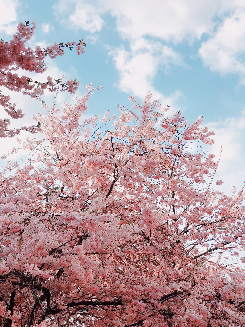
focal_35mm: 52
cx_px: 122
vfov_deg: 36.8
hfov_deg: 28.0
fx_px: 491
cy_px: 164
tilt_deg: +27.6
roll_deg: +2.1
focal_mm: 6
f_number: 2.4
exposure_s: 1/558
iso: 16
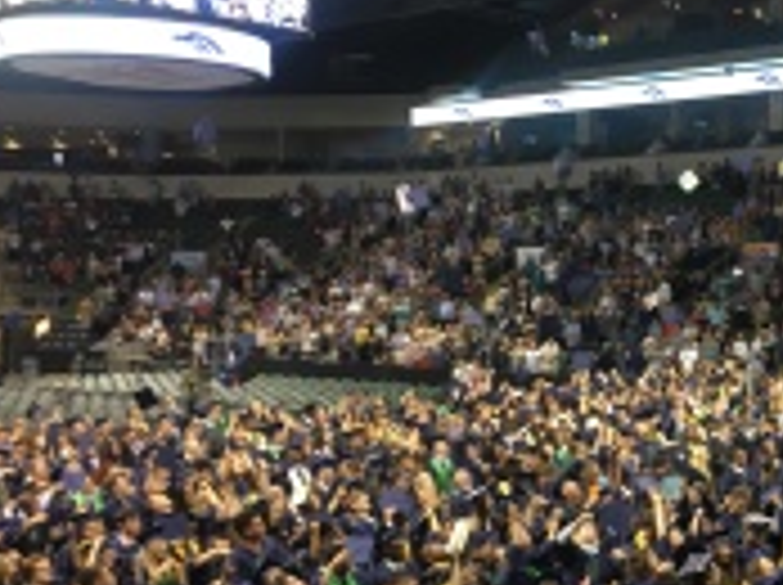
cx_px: 756
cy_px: 374
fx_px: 1378
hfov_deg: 29.9
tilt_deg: -4.2
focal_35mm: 61
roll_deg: +0.1
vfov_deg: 23.9
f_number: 2.2
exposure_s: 1/30
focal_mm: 4.15
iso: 64
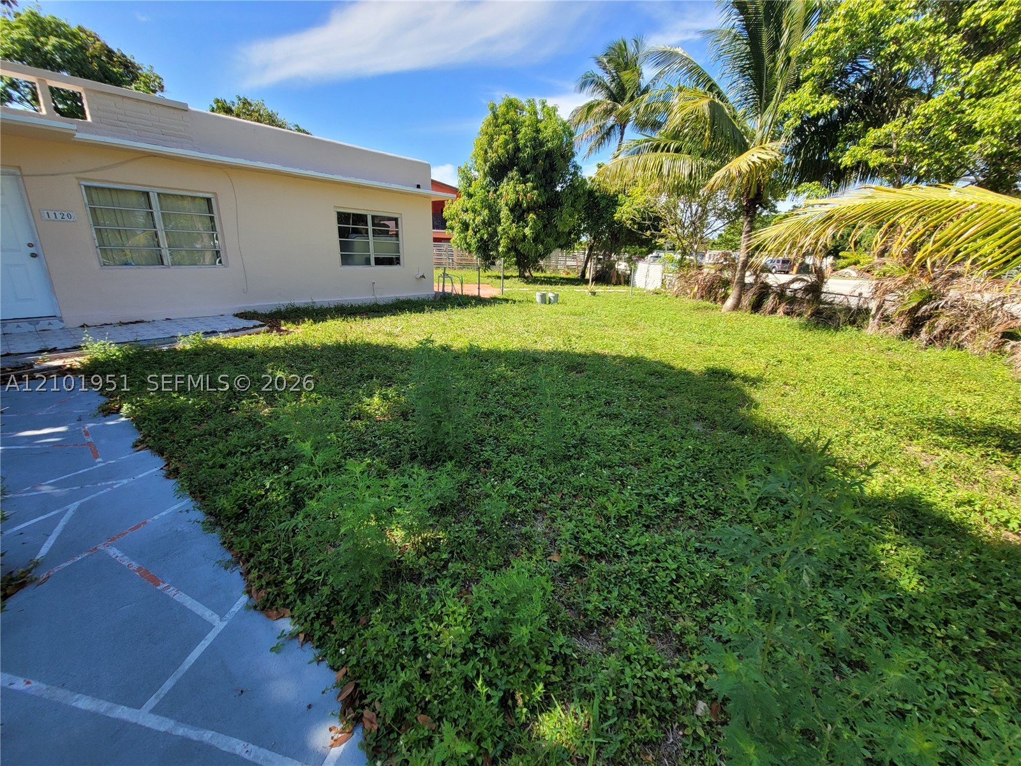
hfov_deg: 106.2
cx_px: 510
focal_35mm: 13
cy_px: 383
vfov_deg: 89.9
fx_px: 383
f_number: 2.2
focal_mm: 2.2
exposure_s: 1/787
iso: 64
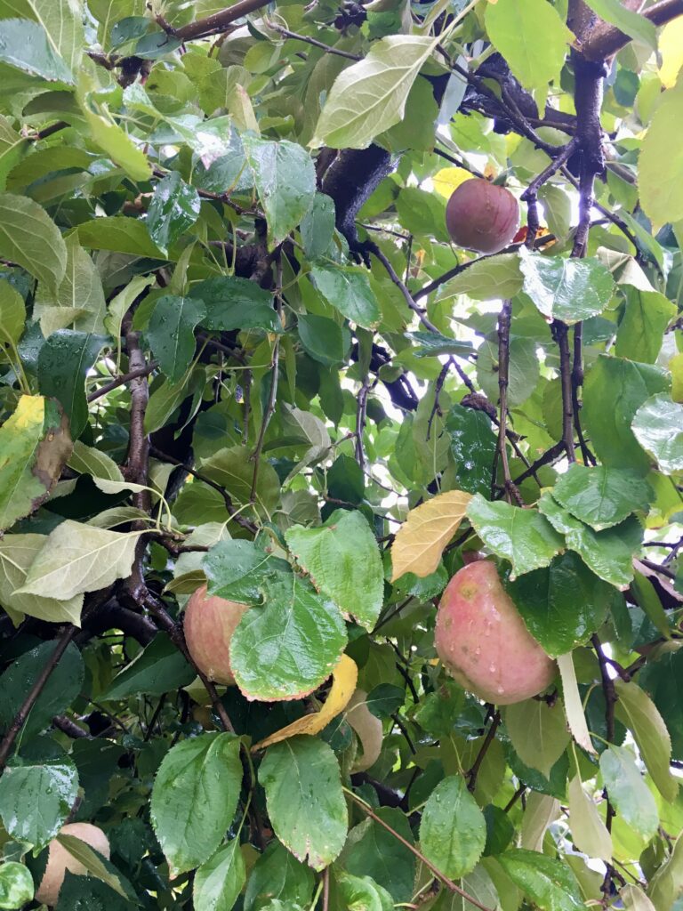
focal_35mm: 29
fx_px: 763
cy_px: 456
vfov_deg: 61.7
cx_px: 342
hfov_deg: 48.2
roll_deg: -0.2
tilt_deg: +24.2
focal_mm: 4.15
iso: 25
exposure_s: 1/30
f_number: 2.2
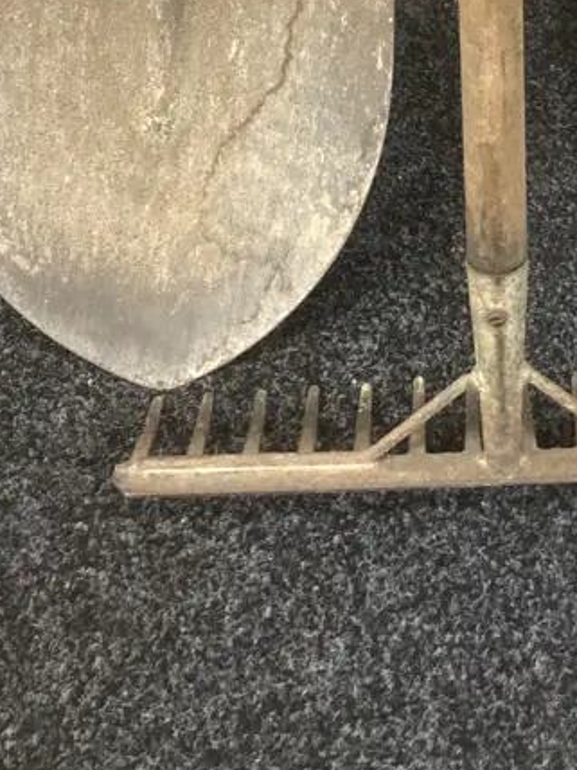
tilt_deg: -41.4
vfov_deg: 26.6
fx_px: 1489
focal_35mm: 67
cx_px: 462
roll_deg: +2.4
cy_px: -83
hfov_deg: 21.7
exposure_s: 1/50
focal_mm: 3.99
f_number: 1.8
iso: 250
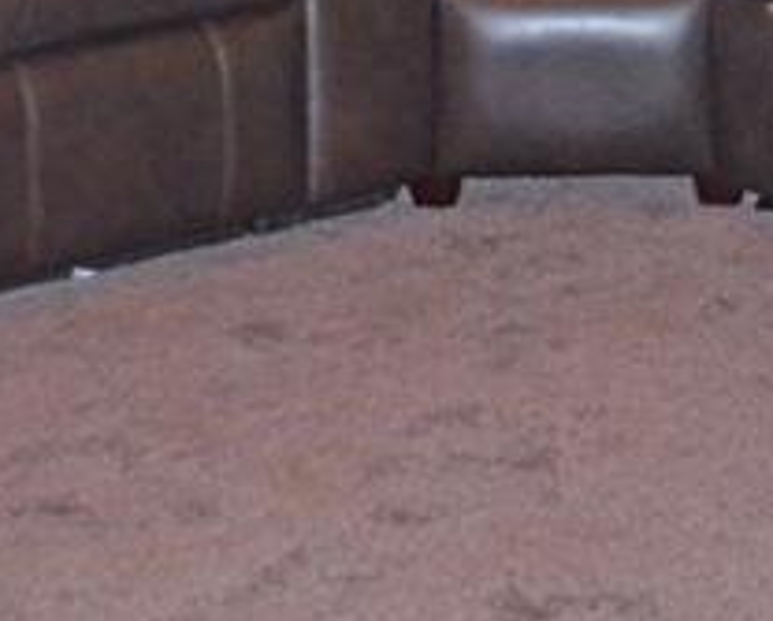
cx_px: 669
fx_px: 4268
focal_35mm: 186
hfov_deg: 10.3
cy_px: -366
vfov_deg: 8.1
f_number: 4
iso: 2500
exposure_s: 1/60
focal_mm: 27
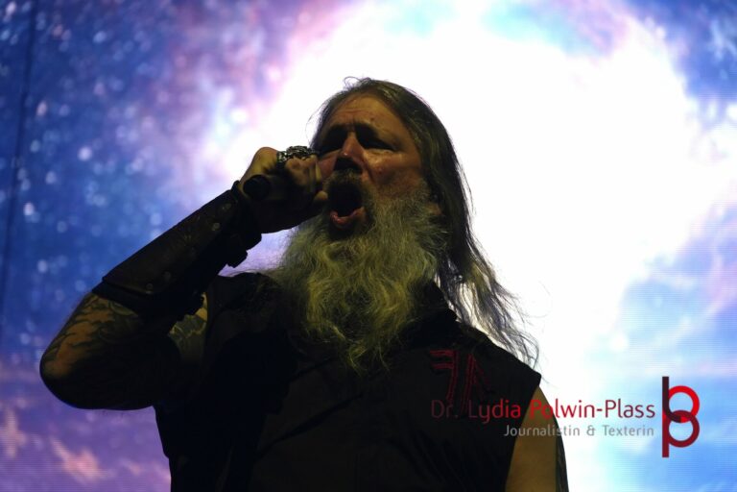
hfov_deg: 10.4
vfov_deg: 6.9
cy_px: 246
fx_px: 4053
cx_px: 368
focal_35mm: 198
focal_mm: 132
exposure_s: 1/250
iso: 500
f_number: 5.6
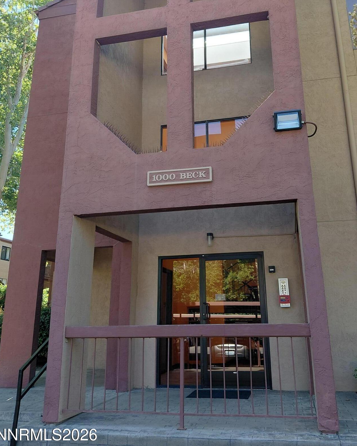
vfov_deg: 56.7
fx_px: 409
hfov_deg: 46.9
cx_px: 206
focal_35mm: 31
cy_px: 177
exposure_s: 1/235
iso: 50
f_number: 1.8
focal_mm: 4.69
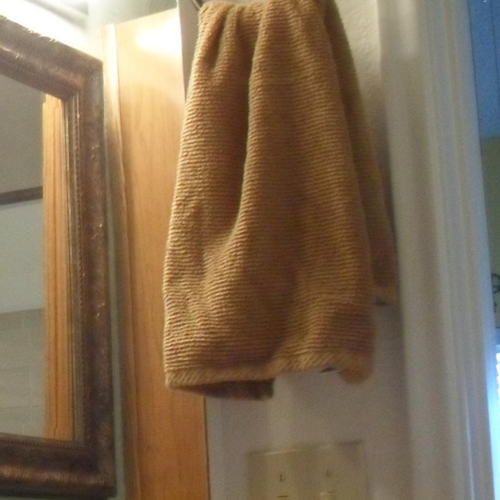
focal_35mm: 93
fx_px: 1520
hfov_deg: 17.3
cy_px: 403
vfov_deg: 18.5
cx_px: -188
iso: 320
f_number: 2.8
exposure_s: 1/30
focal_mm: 6.2
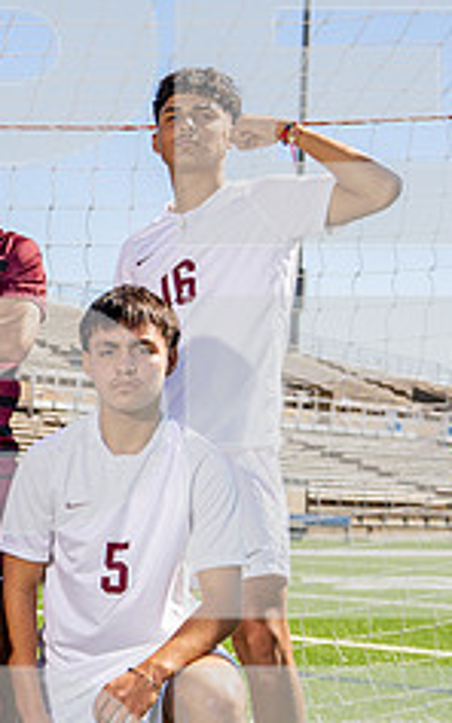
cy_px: 459
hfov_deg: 14.3
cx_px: -241
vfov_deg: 24.3
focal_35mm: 85
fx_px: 1676
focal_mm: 34
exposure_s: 1/1000
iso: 100
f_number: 4
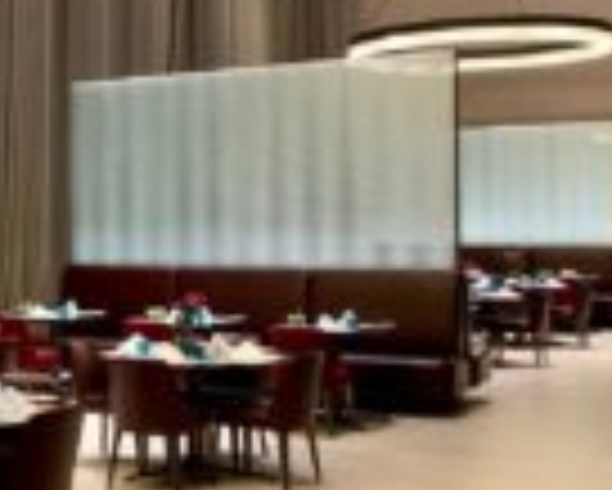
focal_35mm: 67
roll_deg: -0.7
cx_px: 18
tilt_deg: +0.3
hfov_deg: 26.9
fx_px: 1214
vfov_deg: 22.8
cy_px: 252
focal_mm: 4.25
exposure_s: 1/50
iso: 125
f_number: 1.8
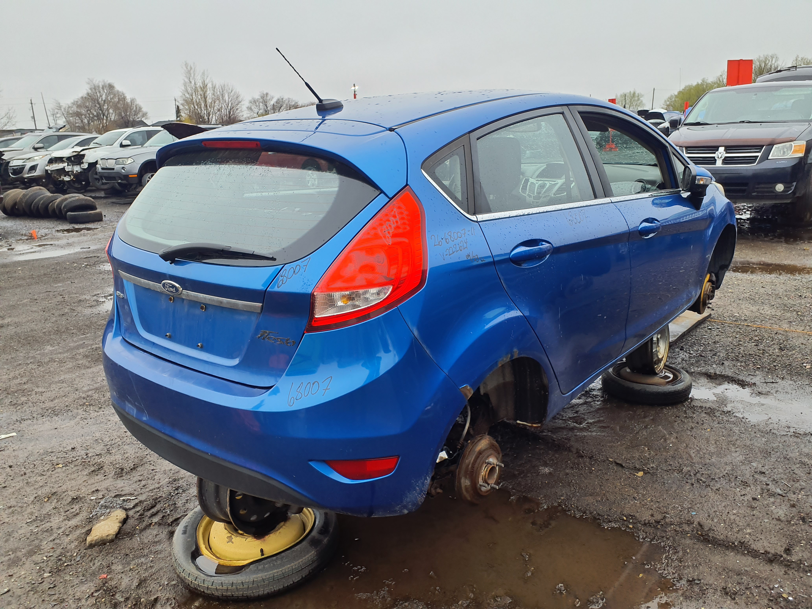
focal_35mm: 27
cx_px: 406
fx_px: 633
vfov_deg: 51.4
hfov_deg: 65.3
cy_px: 304
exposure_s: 1/411
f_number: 1.9
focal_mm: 3.58
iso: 40
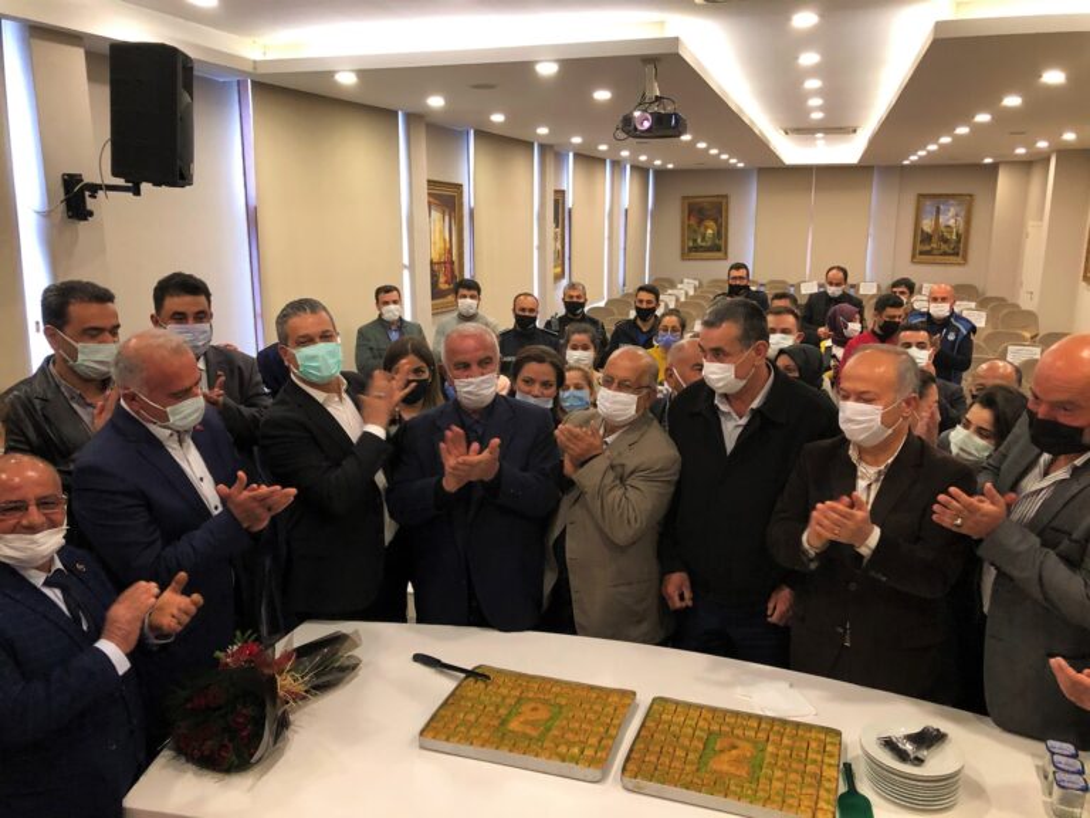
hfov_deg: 63.4
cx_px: 545
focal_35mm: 28
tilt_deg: -14.4
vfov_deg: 49.7
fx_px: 882
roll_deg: +1.6
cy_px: 409
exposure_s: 1/15
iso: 80
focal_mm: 3.99
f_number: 1.8
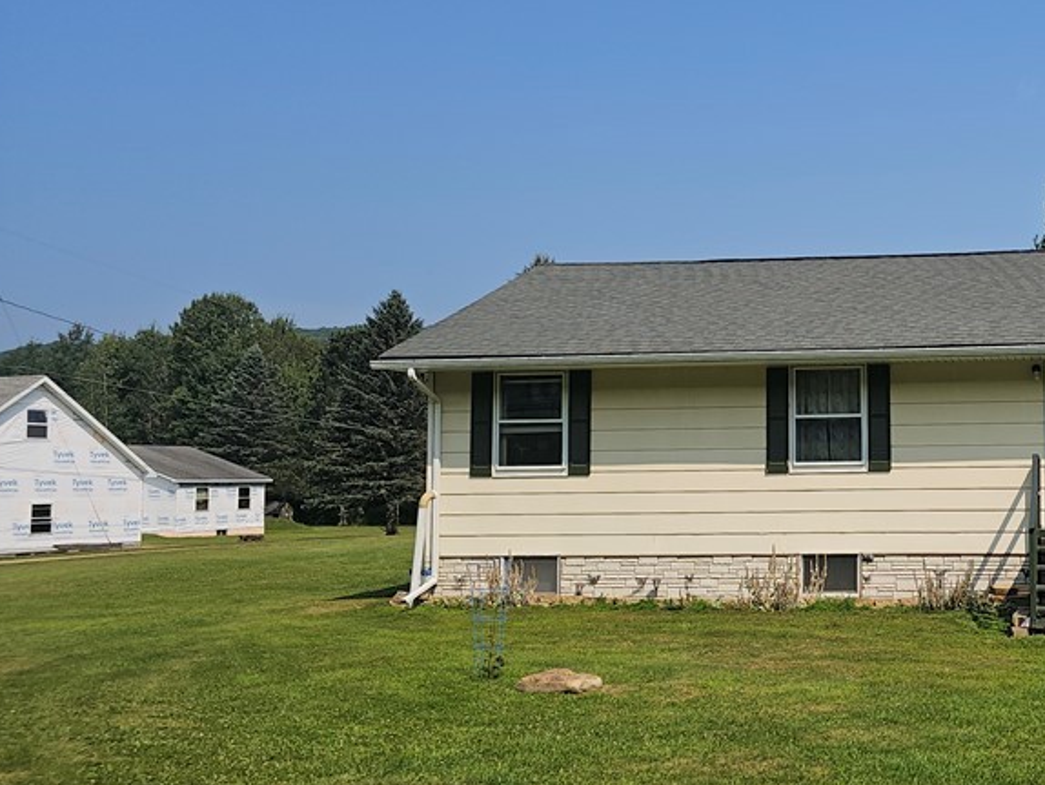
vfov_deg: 35.2
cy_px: 377
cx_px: 903
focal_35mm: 41
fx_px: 1238
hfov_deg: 42.6
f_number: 1.7
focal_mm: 6.3
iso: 10
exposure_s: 1/1148
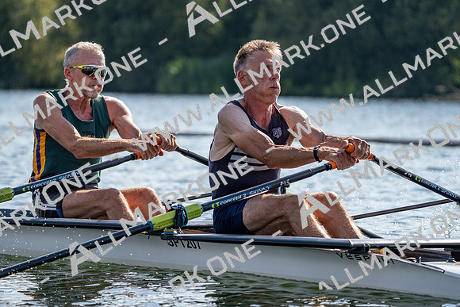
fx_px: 3054
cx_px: 230
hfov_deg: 8.6
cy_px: 154
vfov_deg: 5.8
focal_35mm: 239
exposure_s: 1/1600
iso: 250
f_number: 5.6
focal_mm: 239
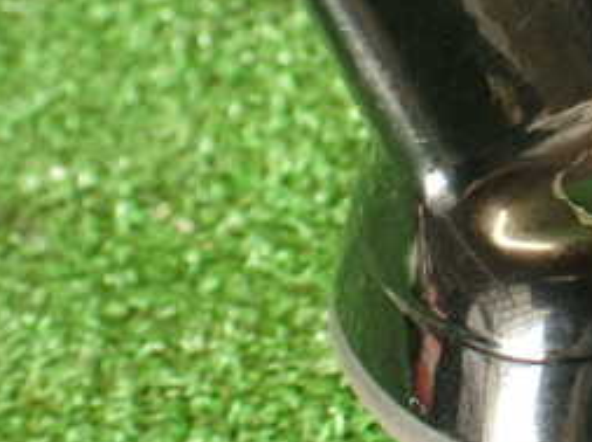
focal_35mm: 76
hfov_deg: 24.3
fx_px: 1298
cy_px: 145
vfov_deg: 19.3
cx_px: 615
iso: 250
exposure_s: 1/30
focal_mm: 5.79
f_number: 2.4
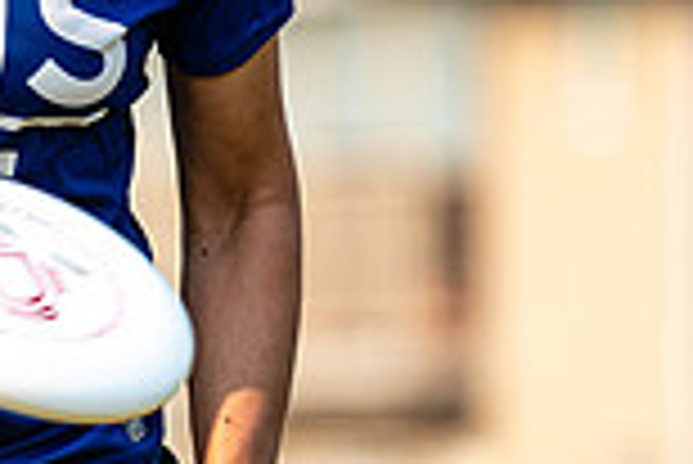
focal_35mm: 1401
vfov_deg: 1.0
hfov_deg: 1.5
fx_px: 26994
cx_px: -174
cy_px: 85
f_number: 3.2
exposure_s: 1/1250
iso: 100
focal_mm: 200
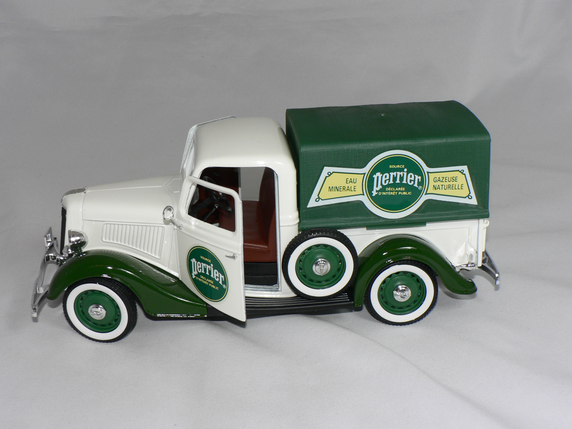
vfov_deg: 30.9
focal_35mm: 47
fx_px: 777
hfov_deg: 40.4
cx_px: 286
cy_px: 214
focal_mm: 7.9
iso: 80
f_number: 4
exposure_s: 1/60
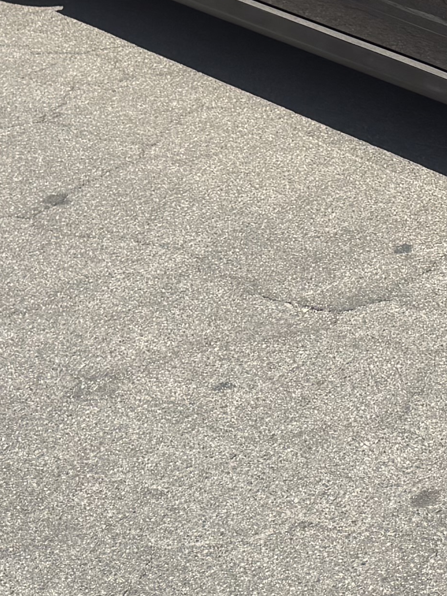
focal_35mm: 111
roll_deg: +0.4
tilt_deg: -9.8
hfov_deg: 13.2
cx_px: 419
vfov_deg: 16.8
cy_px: -152
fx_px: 1911
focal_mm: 6.76
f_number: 1.78
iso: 80
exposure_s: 1/2703
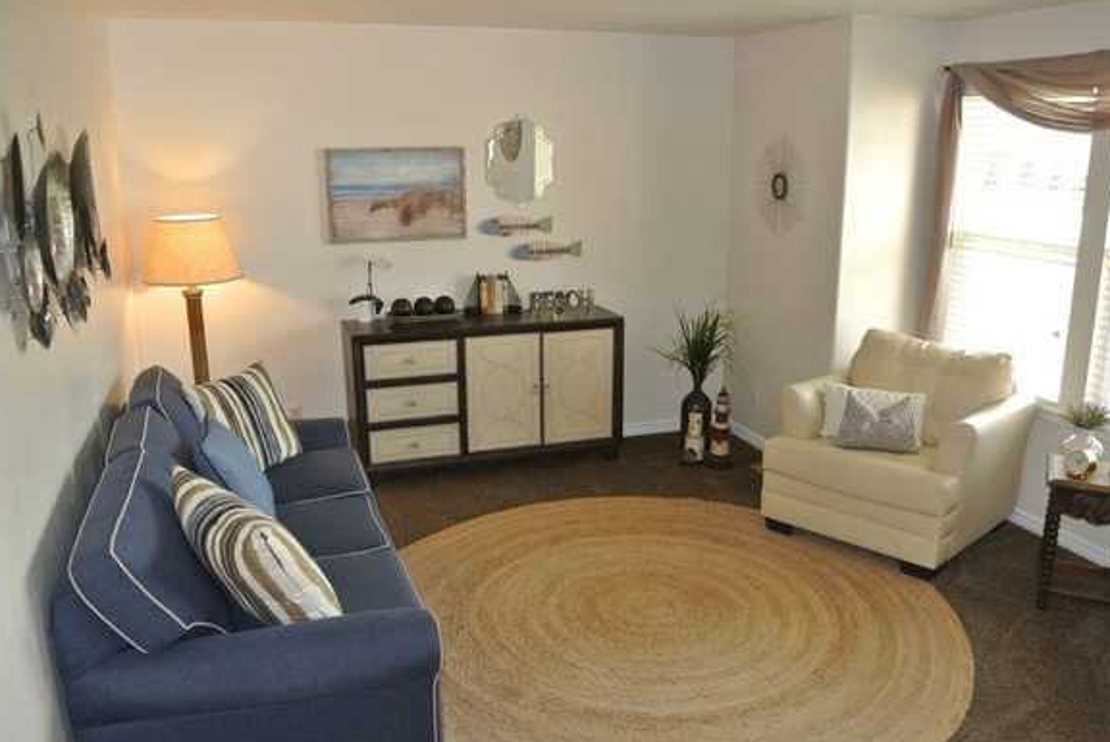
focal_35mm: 30
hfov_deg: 61.8
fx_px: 926
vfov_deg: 43.6
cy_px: 403
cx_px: 595
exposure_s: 1/60
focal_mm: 10
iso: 400
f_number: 3.5
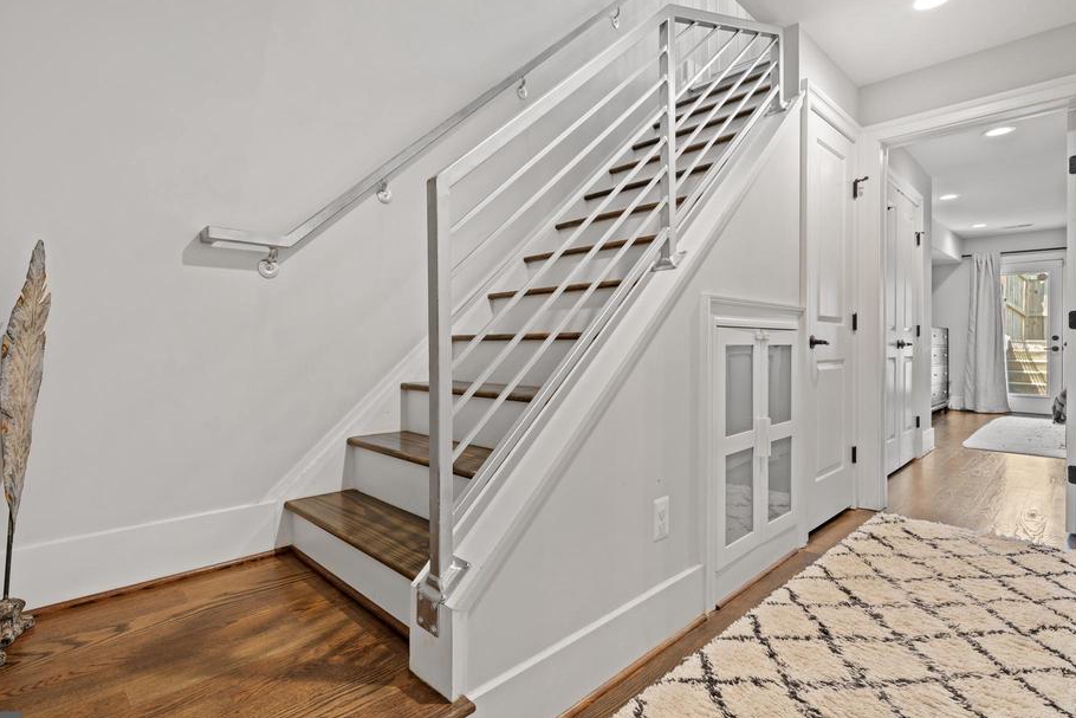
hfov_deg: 89.8
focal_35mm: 18
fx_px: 538
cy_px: 351
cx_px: 495
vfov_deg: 67.4
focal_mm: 16
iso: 320
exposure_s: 2
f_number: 9
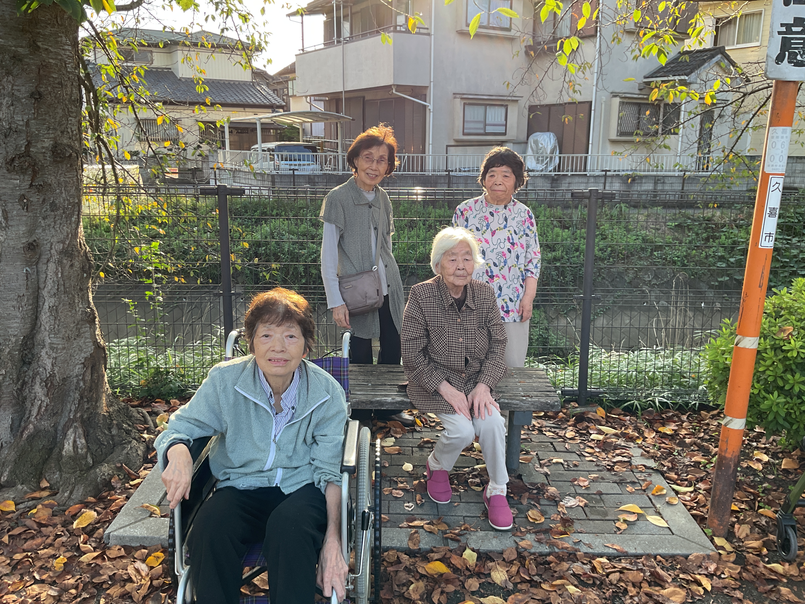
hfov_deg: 61.7
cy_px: 302
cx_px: 402
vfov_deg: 48.2
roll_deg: -1.5
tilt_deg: -14.4
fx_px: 674
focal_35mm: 29
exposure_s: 1/177
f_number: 1.8
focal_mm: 3
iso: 16
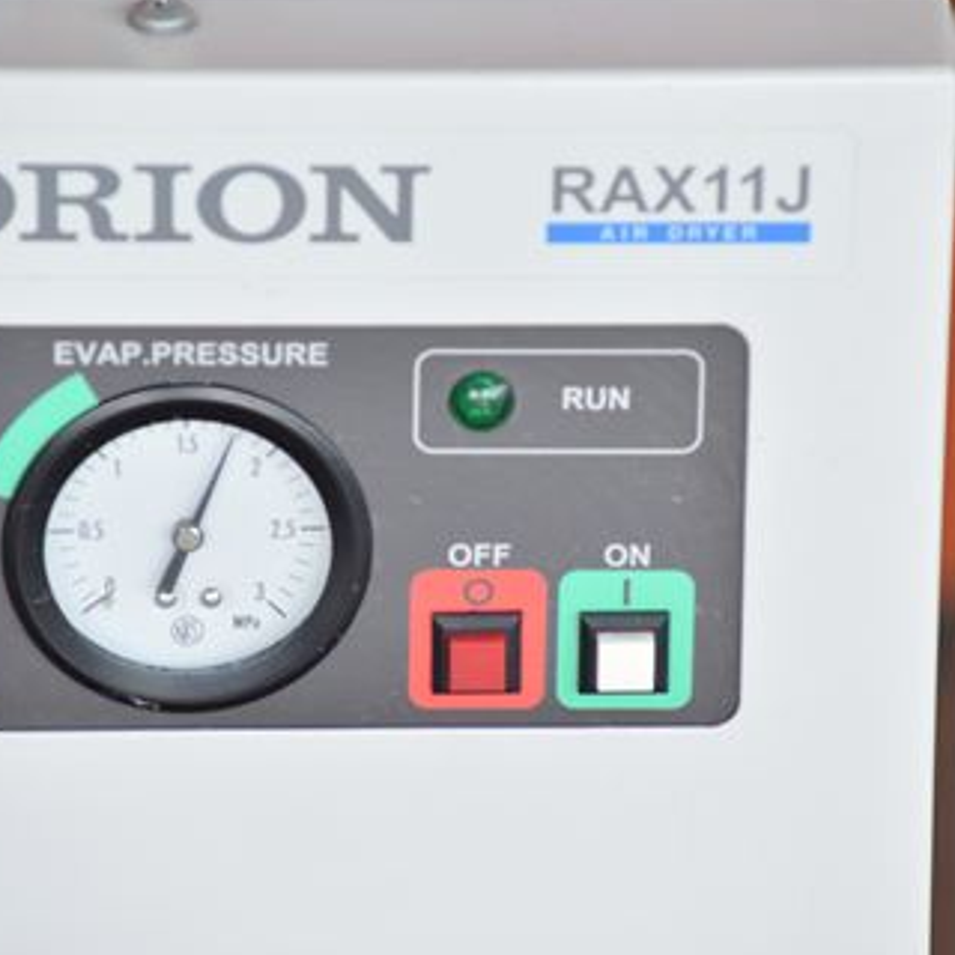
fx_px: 10581
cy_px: 478
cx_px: 463
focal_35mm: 339
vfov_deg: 5.2
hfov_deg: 5.2
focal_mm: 170
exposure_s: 1/250
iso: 1250
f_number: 6.3
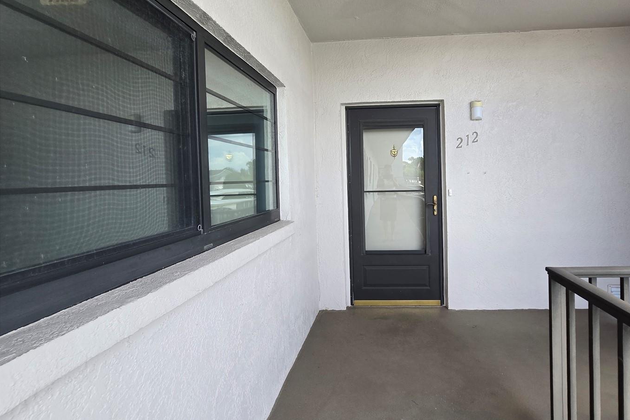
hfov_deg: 95.7
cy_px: 183
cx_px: 372
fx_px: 280
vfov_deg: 73.4
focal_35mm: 16
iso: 50
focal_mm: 2.2
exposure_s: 1/279
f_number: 2.2
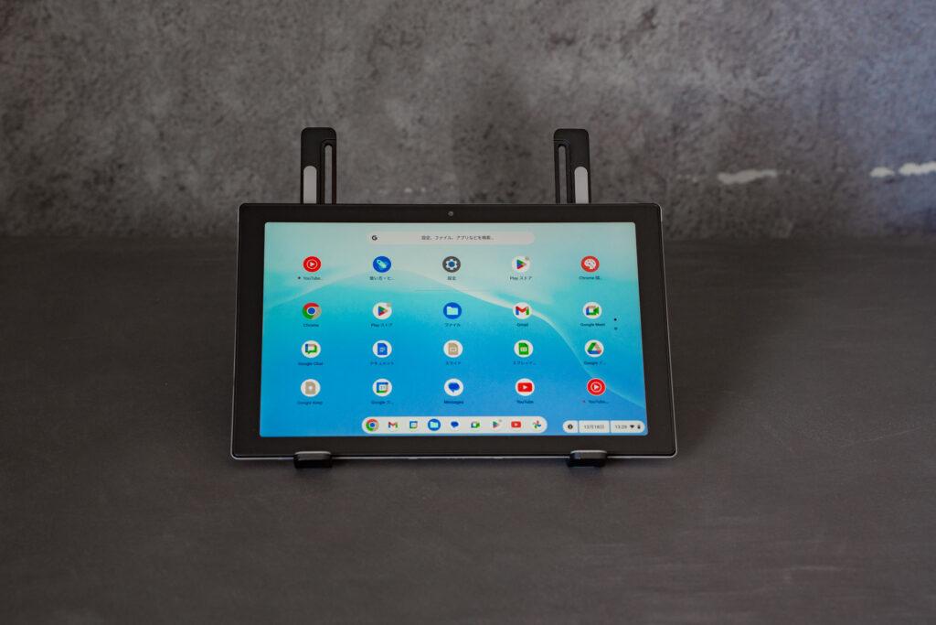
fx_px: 2262
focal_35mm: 87
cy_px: 312
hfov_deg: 23.4
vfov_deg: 15.7
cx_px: 468
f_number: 6.3
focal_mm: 87
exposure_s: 1/25
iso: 640
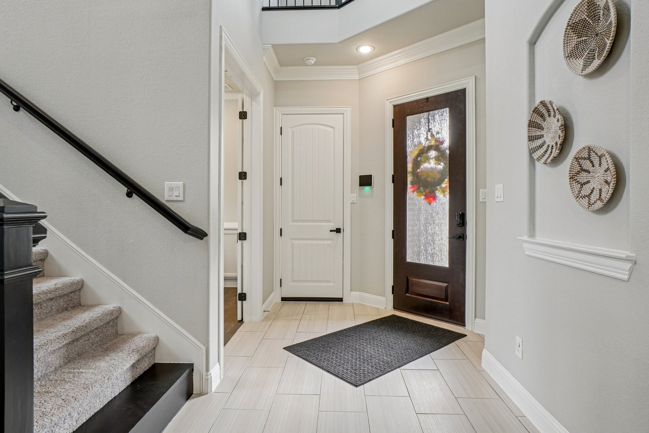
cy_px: 216
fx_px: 324
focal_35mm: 18
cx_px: 324
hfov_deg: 90.0
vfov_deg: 67.4
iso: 400
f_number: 8
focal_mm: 12
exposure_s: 1/20
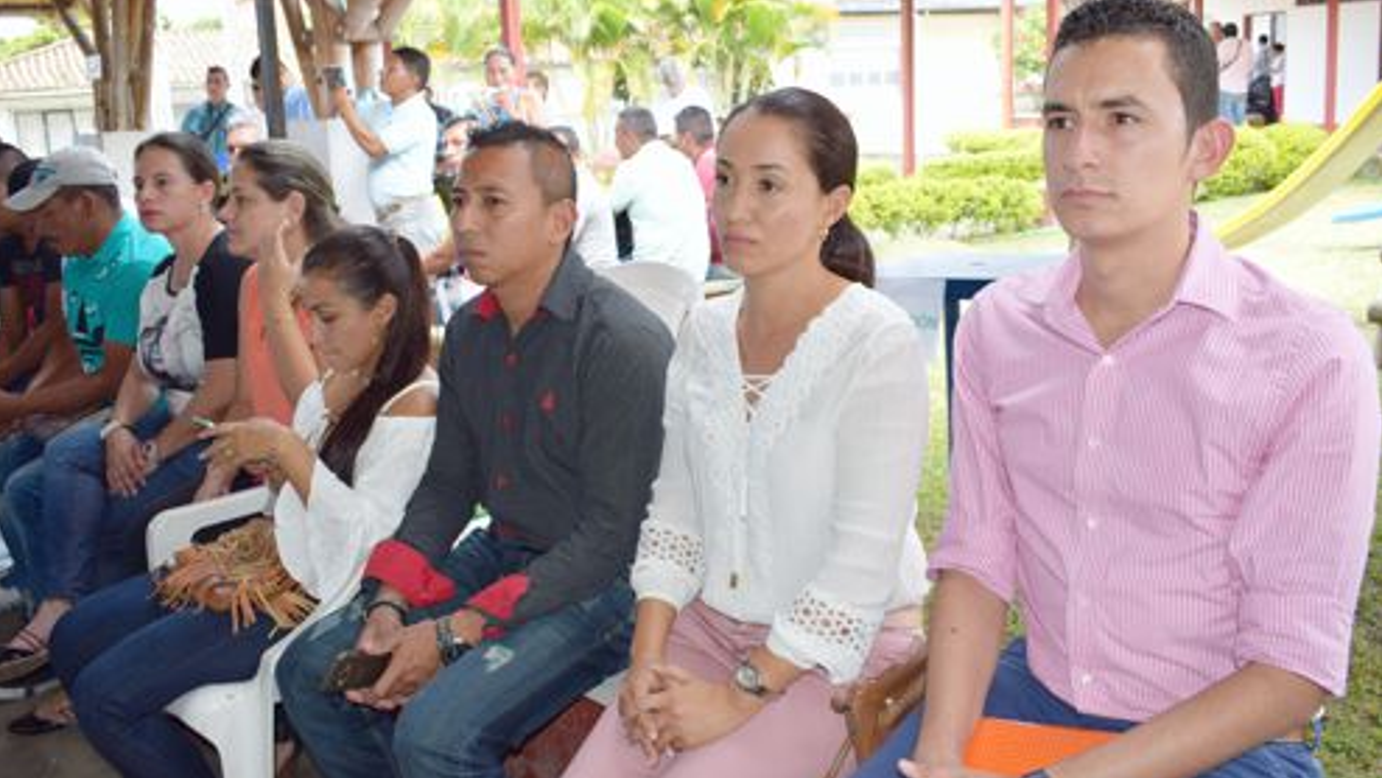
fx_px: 1283
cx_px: 688
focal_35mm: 35
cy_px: 374
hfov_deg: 56.6
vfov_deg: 33.7
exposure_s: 1/125
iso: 280
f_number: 5.6
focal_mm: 22
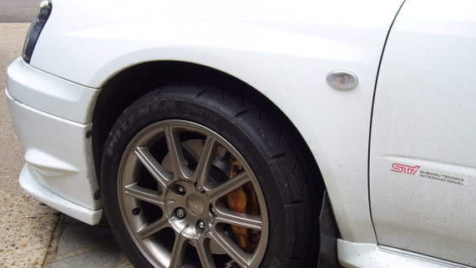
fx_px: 833
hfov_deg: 31.9
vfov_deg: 18.2
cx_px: 244
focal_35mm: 66
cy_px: 190
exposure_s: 1/100
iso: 80
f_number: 3.8
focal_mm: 8.8
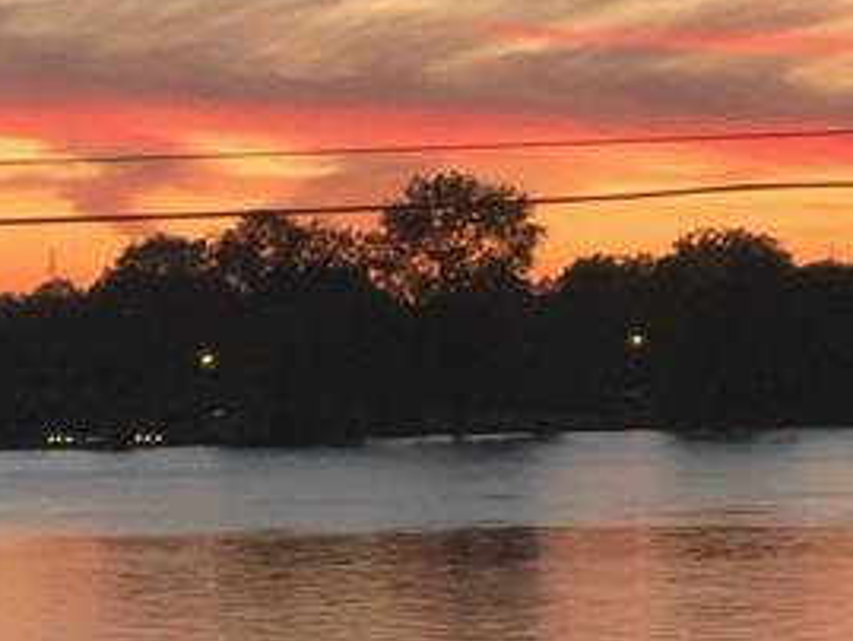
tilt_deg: +1.1
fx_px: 5350
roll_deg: +1.0
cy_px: 114
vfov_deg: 6.8
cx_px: 270
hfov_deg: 9.1
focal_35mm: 217
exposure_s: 1/60
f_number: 2.8
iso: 500
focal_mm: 6.6
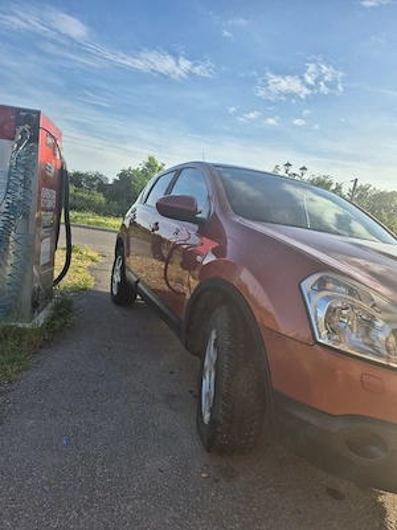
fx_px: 352
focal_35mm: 23
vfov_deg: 73.9
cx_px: 198
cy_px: 265
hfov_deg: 58.9
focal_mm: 5.4
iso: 25
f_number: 1.8
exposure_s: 1/1000
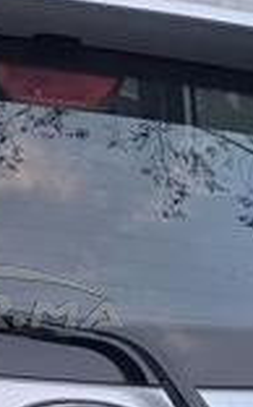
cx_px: -107
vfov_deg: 18.7
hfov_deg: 11.3
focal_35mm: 111
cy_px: 275
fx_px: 1229
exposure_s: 1/50
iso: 160
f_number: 1.8
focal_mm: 4.65
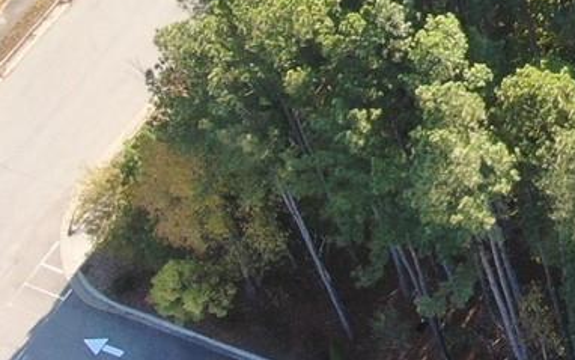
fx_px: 2226
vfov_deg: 8.9
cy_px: -241
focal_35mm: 142
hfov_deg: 13.6
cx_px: 927
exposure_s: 1/160
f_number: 2.8
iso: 100
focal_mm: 4.48
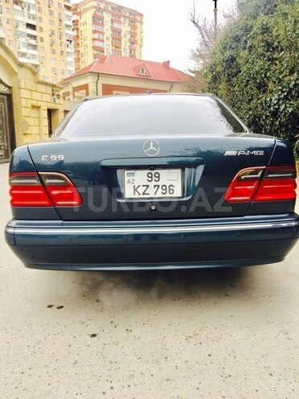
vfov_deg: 61.7
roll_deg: +0.3
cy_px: 200
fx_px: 334
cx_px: 150
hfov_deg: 48.2
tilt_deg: -11.5
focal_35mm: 29
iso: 32
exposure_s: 1/121
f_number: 2.2
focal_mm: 4.15
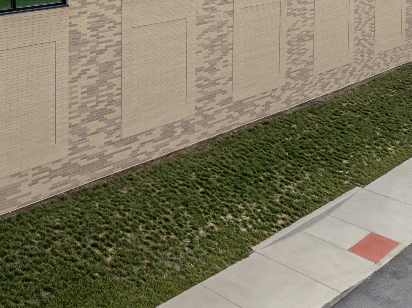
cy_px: -5
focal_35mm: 53
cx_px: 27
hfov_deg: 33.9
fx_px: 630
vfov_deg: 26.0
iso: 100
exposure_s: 1/200
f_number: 4
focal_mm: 12.29
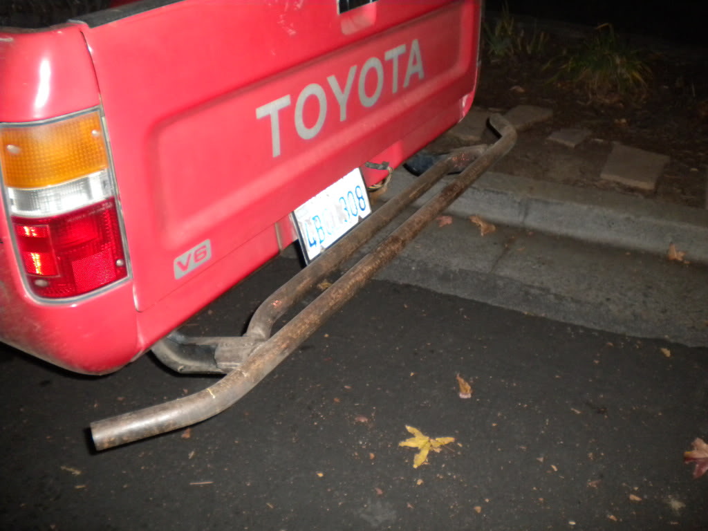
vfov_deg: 40.7
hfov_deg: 52.6
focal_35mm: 35
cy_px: 266
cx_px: 354
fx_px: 716
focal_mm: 6.3
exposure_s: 1/30
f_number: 3.1
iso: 400
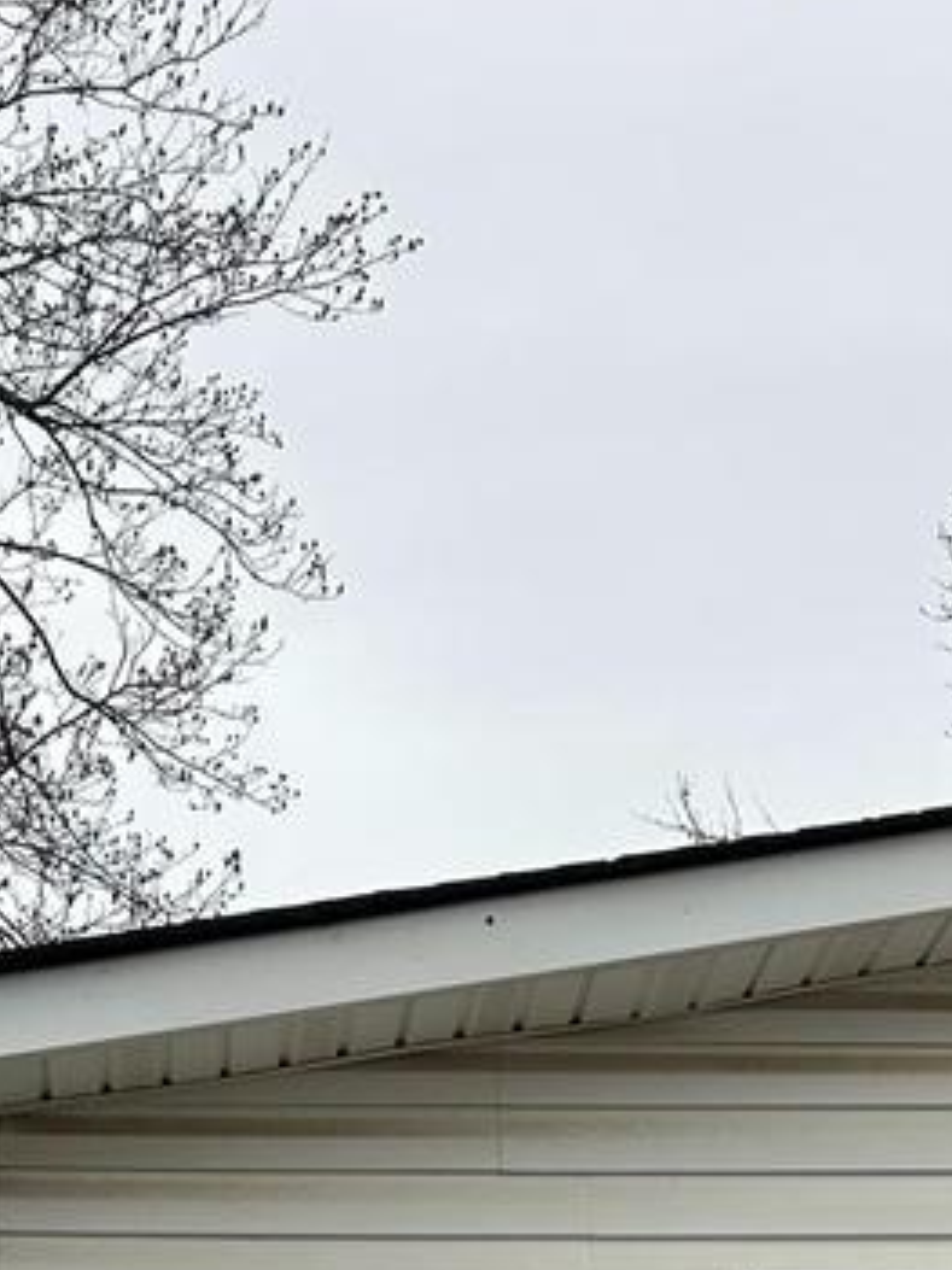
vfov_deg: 21.0
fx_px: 2935
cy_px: 1856
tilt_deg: +6.4
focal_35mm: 80
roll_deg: +1.9
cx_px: 297
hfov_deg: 18.4
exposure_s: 1/743
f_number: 1.5
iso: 50
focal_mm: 5.7
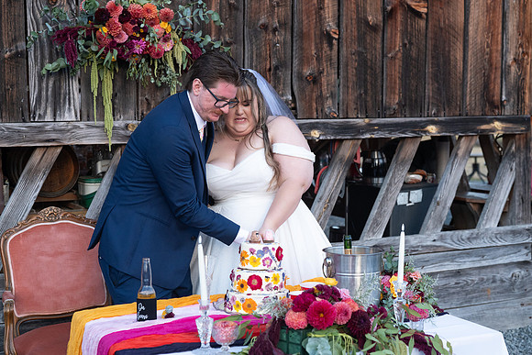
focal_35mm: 55
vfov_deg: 24.6
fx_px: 813
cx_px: 266
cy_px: 178
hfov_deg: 36.2
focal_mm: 55
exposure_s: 1/500
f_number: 4
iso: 2000
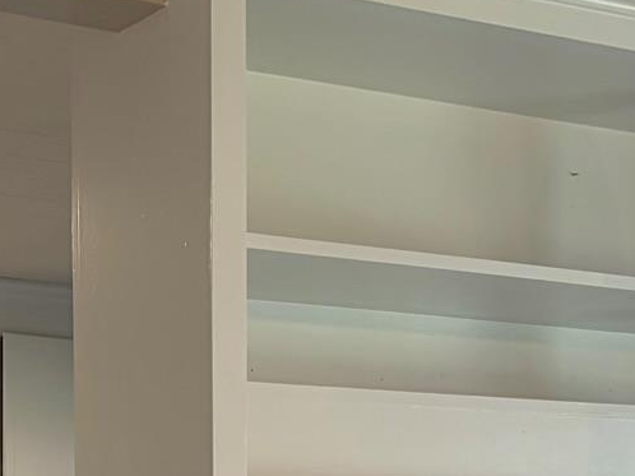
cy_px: 780
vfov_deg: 12.9
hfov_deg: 18.1
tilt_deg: -4.5
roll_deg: +0.3
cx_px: 68
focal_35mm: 107
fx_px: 1962
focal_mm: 5.96
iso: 100
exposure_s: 1/60
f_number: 1.6
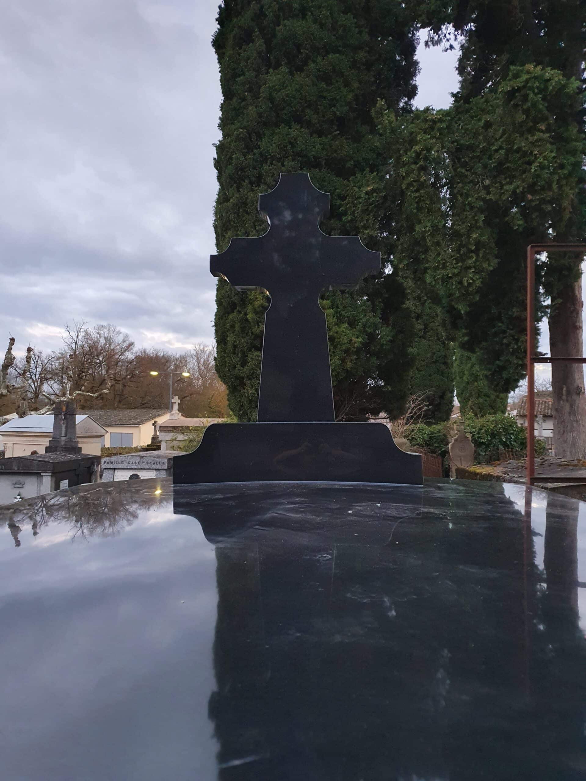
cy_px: 390
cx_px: 293
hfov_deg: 53.1
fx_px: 587
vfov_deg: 67.3
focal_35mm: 26
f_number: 1.5
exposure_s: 1/50
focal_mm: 4.32
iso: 500
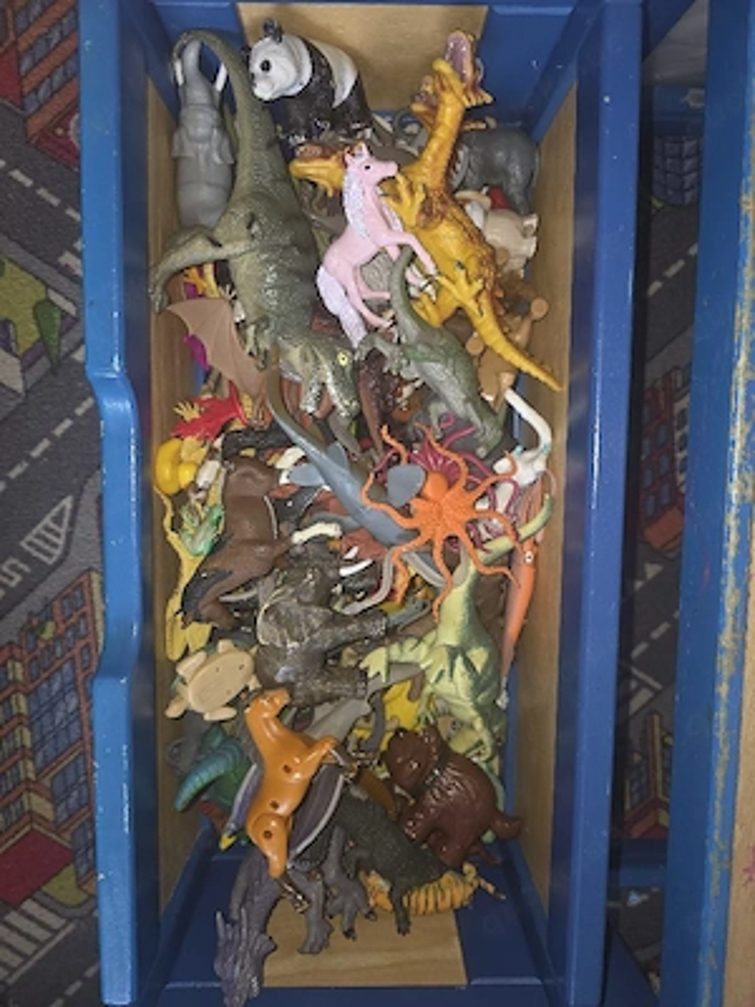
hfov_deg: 58.9
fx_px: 669
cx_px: 378
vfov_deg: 73.9
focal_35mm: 23
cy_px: 504
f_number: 1.7
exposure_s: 1/60.2
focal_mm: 6.3
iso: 64
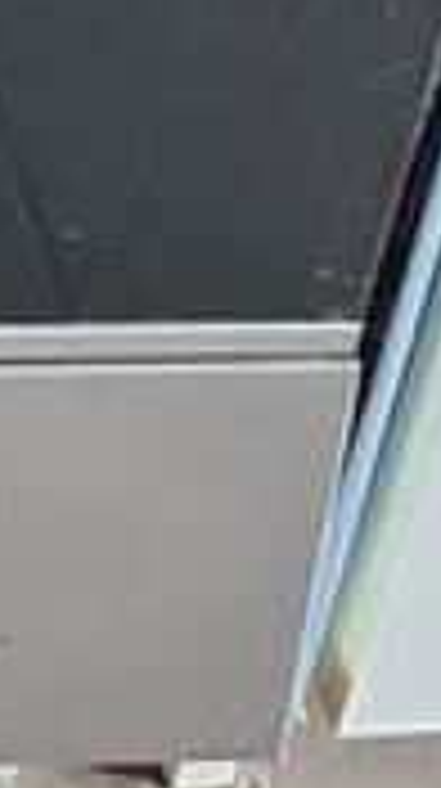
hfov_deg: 5.5
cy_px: -1844
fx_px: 3984
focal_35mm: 191
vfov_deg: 8.6
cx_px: -1332
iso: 320
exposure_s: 1/30
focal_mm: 5.54
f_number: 1.8
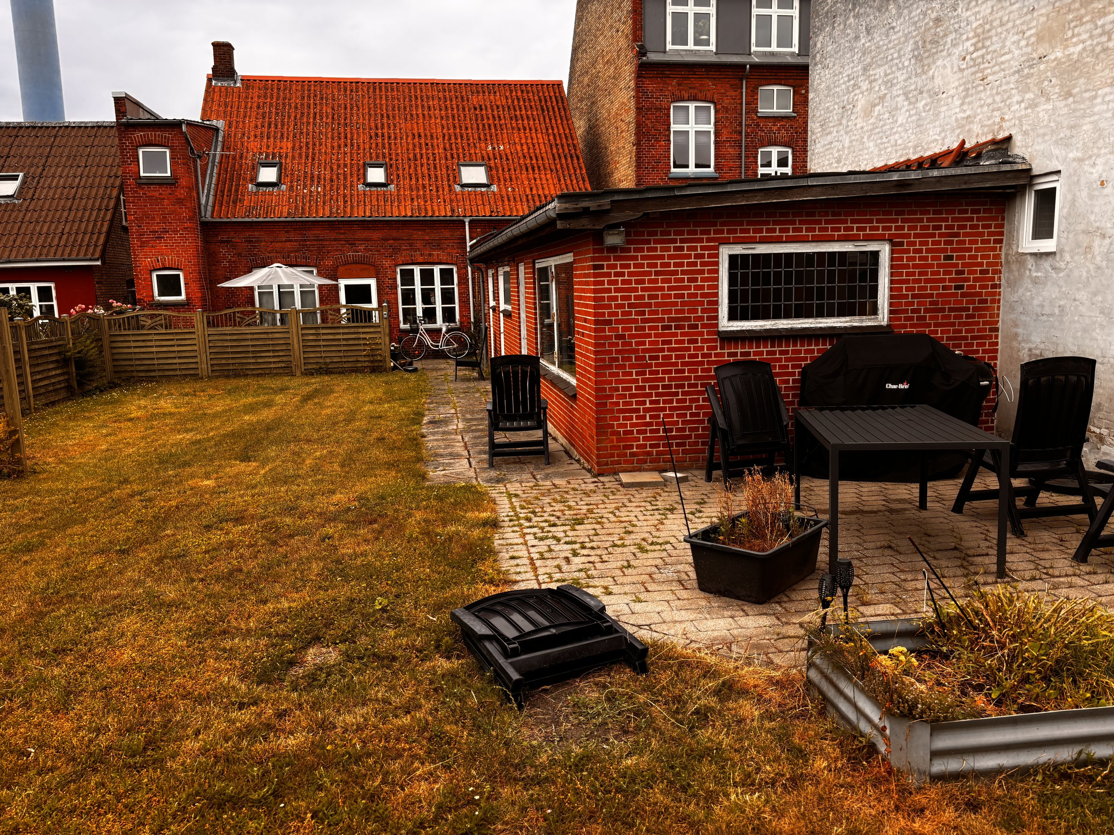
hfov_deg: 67.3
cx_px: 557
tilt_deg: -9.1
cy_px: 418
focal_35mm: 26
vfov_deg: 53.1
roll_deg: +1.2
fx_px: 837
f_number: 1.6
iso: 50
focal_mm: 5.96
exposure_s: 1/707
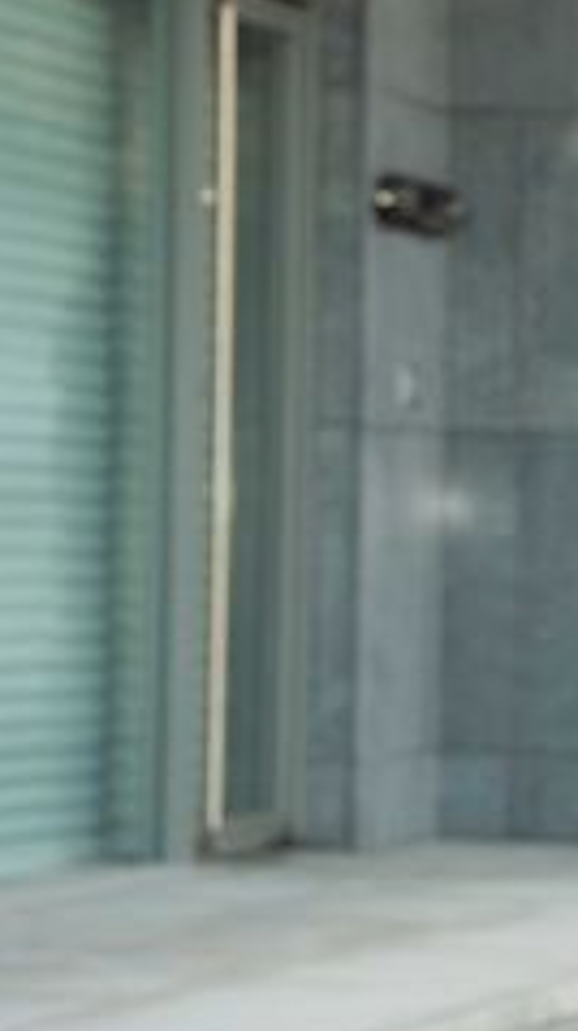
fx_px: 5026
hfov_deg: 6.4
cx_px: 1117
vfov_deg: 11.7
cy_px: 569
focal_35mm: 184
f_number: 4.5
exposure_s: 1/160
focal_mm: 70
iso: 500
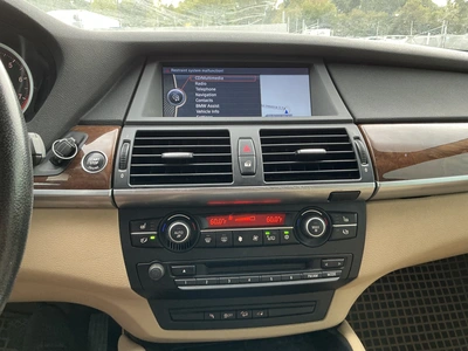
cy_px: 176
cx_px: 234
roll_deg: +1.5
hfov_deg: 63.4
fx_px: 379
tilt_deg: -19.1
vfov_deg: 49.7
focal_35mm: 28
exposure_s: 1/60
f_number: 1.8
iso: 125
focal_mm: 3
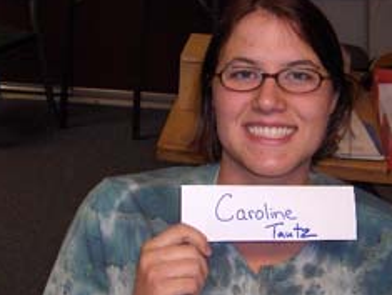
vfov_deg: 25.3
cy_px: 146
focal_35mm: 58
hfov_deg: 33.0
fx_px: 658
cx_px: 245
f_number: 2.8
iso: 100
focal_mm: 8
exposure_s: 1/60
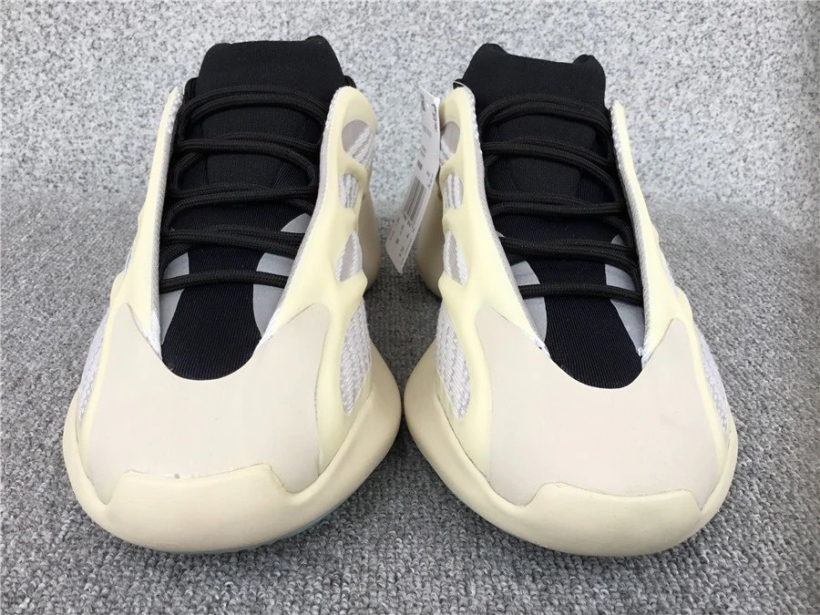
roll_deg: -1.5
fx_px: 734
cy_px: 308
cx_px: 410
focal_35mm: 31
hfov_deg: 58.4
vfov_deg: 45.4
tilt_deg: -24.1
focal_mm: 3.3
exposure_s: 1/100
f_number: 2.4
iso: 32
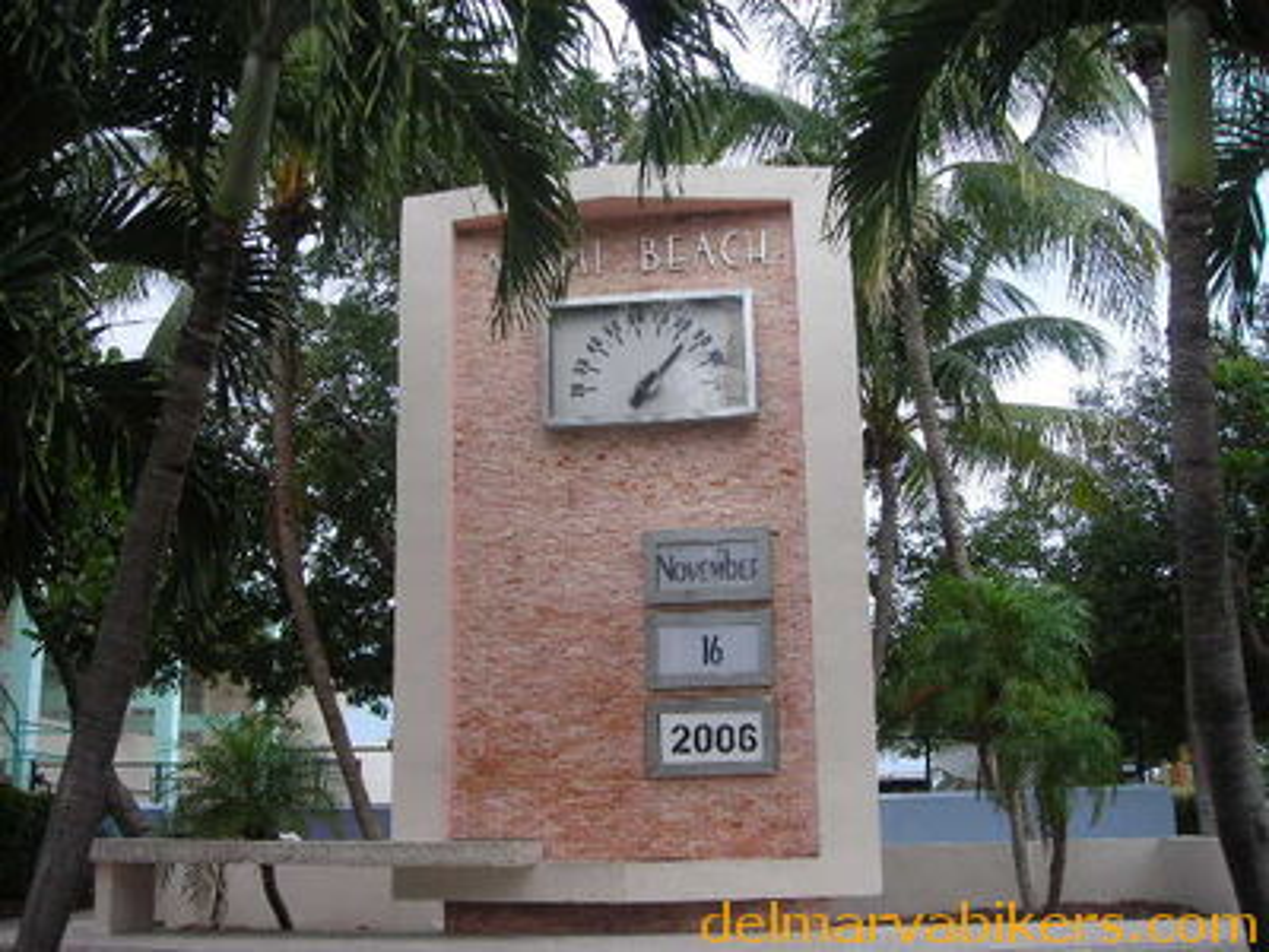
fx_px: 1393
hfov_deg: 49.0
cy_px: 476
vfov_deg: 37.7
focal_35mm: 38
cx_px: 634
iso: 50
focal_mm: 6.3
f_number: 3.2
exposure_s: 1/77.7
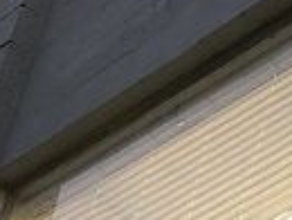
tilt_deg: +23.8
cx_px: 407
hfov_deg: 12.2
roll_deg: -8.7
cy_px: 556
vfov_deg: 8.6
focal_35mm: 156
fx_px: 1318
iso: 100
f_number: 2.2
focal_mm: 4.15
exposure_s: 1/30
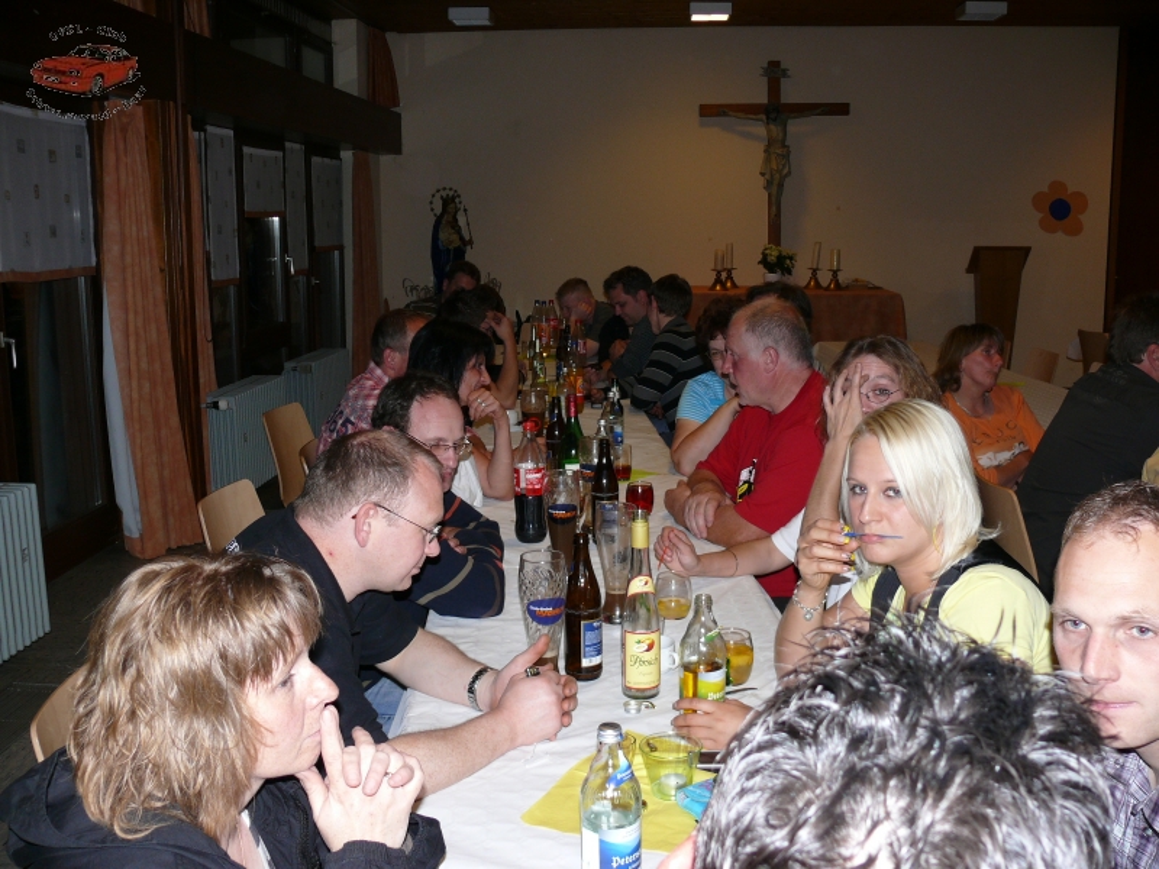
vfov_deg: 40.7
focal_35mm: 35
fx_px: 1172
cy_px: 434
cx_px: 580
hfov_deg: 52.6
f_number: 2.8
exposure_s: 1/30
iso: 100
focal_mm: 7.4
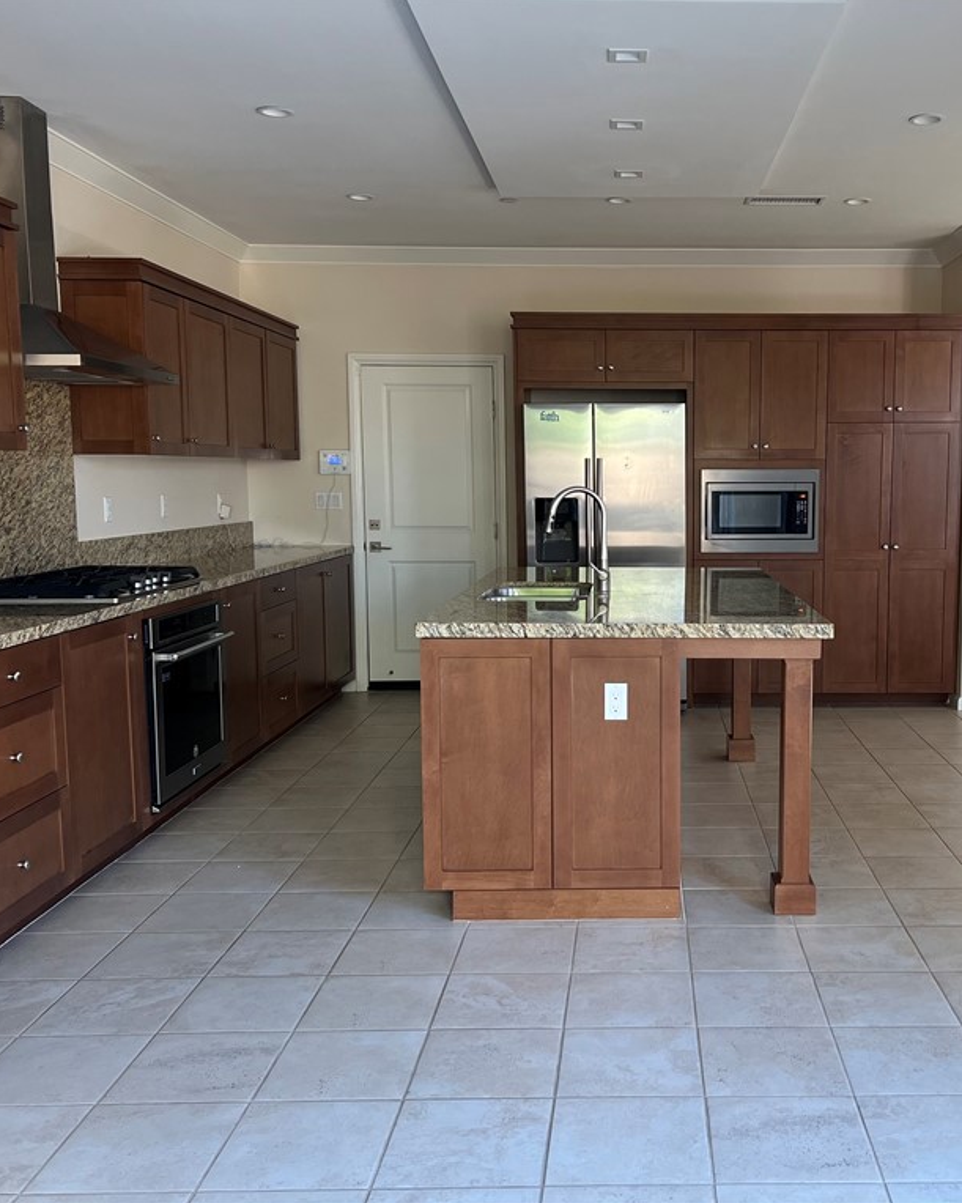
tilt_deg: -6.2
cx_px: 672
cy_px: 600
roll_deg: +0.4
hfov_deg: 42.5
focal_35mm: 34
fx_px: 1210
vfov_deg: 52.8
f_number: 1.5
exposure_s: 1/121
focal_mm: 5.7
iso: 100
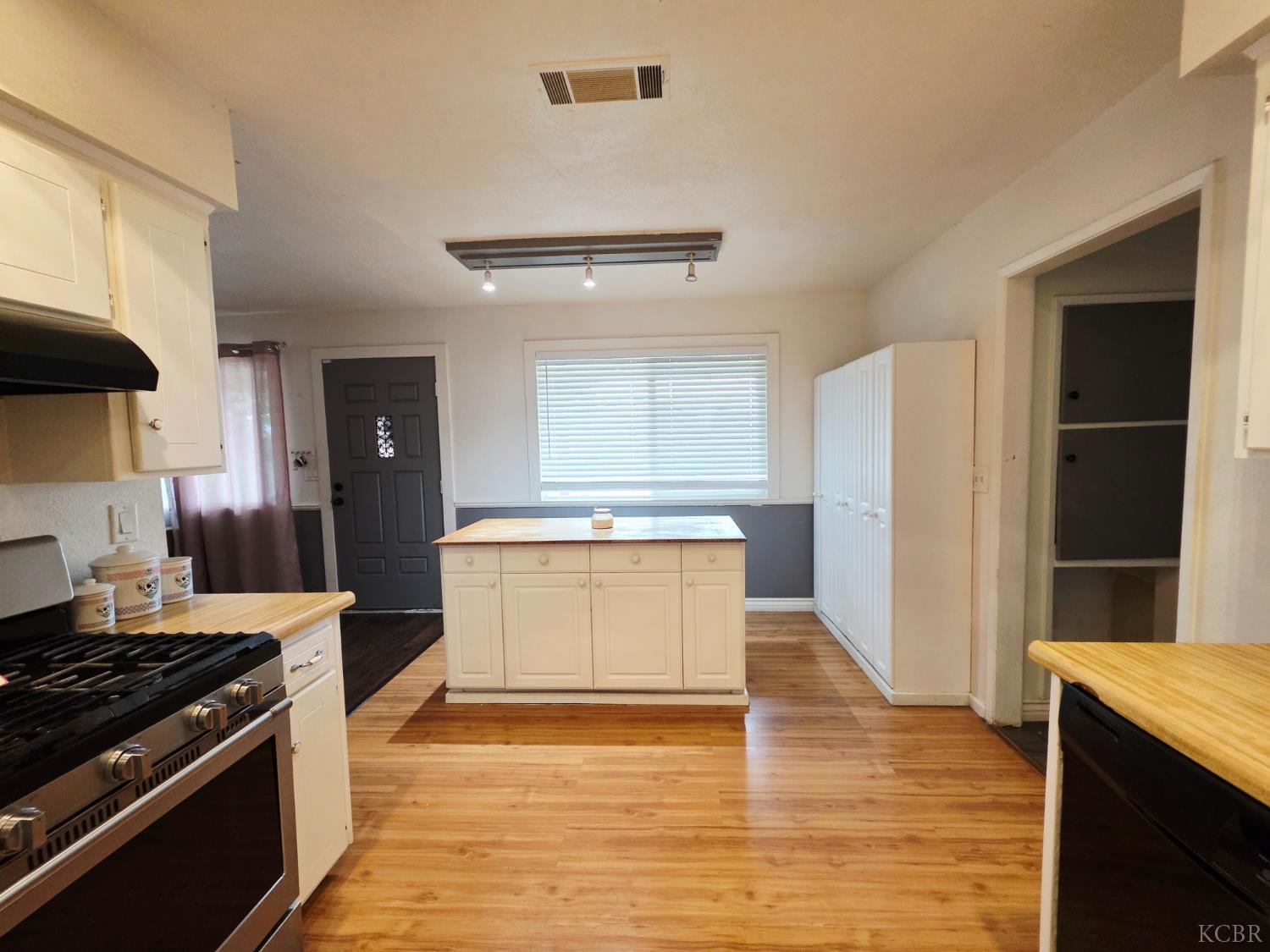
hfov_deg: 106.2
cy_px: 476
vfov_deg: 89.9
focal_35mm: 13
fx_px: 477
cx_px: 635
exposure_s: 1/60.2
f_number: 1.9
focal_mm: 2.2
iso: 400
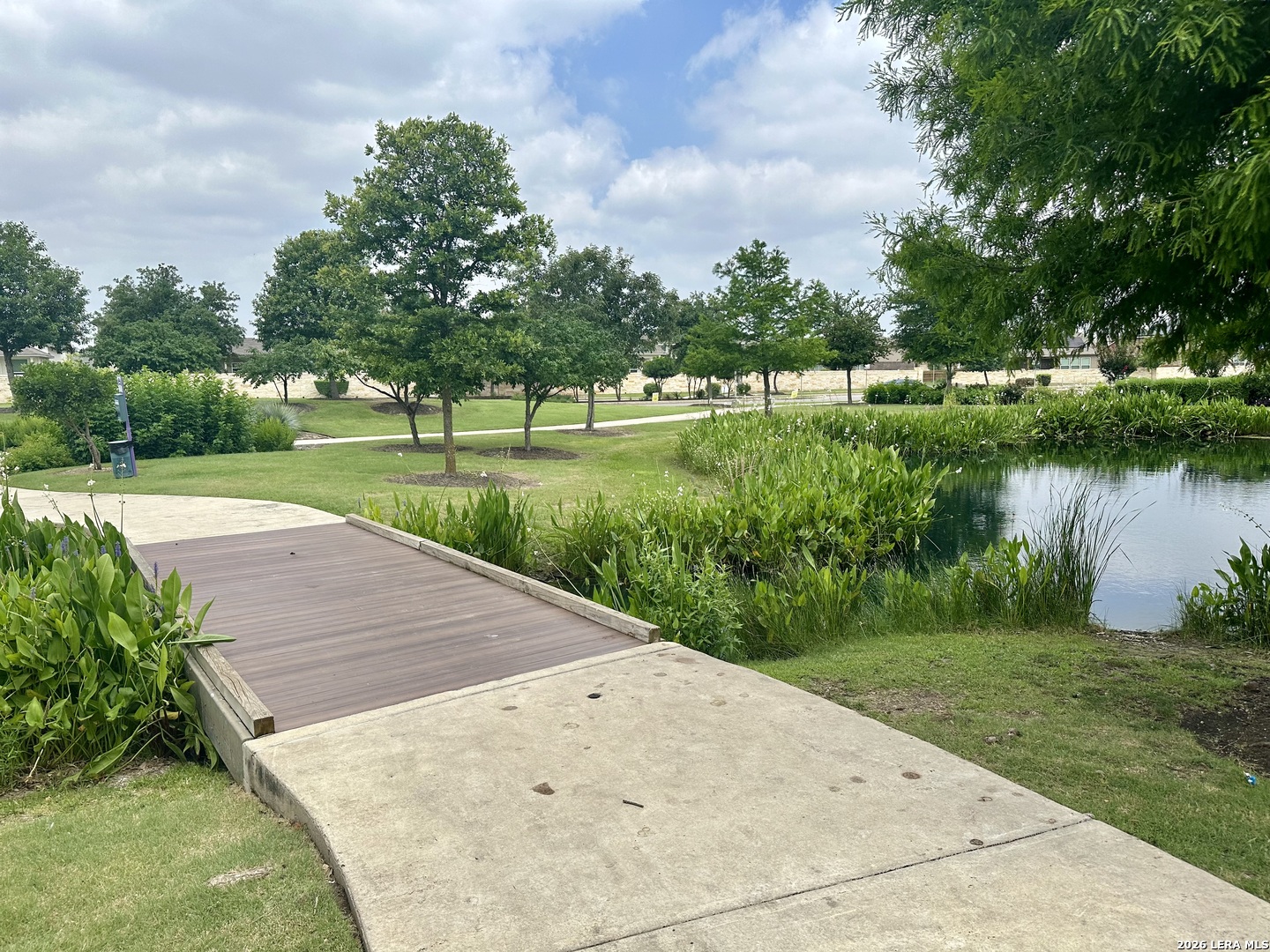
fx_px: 881
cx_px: 635
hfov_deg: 71.6
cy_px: 476
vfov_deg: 56.8
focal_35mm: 24
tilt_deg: -6.6
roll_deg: +0.8
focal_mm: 6.86
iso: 80
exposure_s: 1/4184
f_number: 1.78
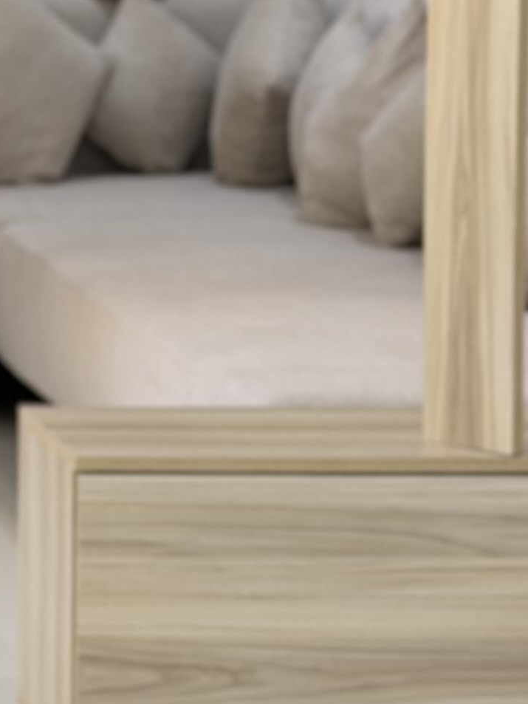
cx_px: -576
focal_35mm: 203
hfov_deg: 7.0
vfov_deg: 9.7
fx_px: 4128
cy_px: 188
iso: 100
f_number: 1.78
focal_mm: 6.76
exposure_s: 1/87
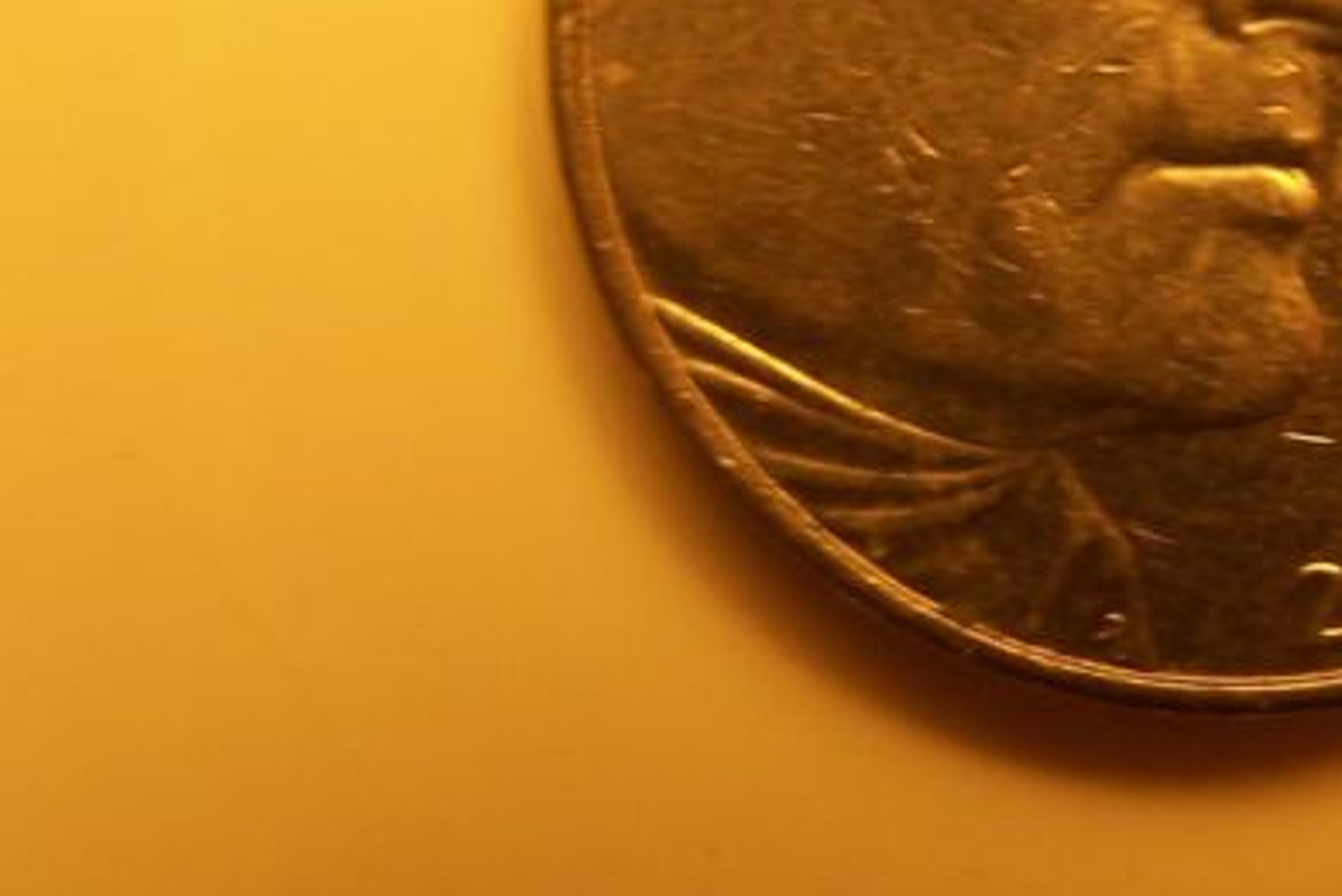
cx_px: 1222
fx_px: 3766
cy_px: 130
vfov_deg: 13.5
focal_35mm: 101
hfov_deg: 19.8
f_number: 2.8
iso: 80
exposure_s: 1/30
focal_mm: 6.3
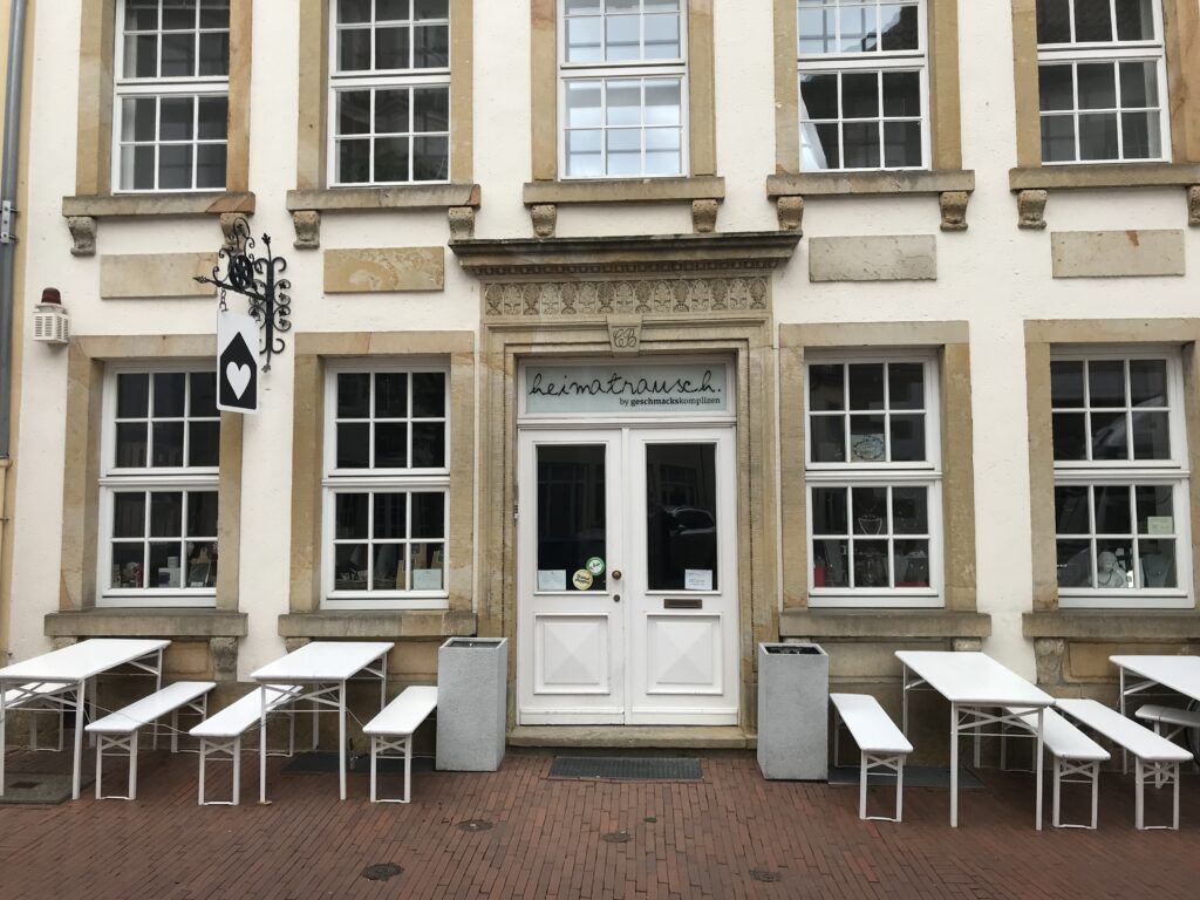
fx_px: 971
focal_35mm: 28
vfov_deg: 49.7
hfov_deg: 63.4
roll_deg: +1.0
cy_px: 450
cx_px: 600
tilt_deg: +4.4
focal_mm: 3.99
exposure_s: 1/1126
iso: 20
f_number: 1.8
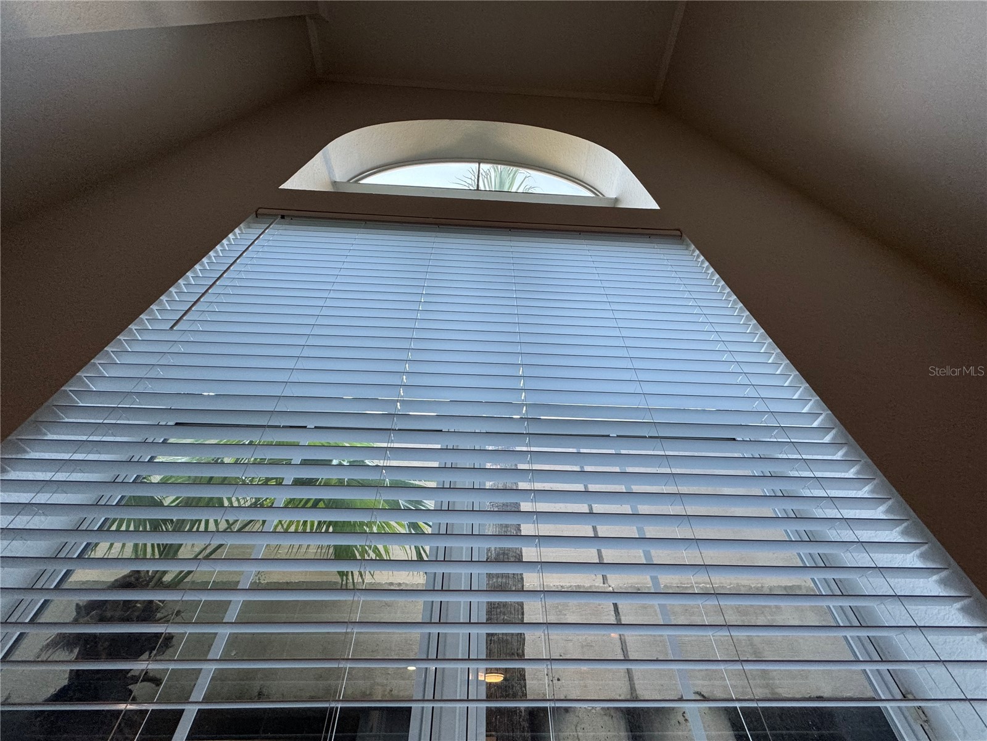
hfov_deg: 102.1
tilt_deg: +46.7
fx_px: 399
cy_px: 370
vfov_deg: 85.7
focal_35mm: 14
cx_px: 494
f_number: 2.2
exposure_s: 1/120
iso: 160
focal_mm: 2.22
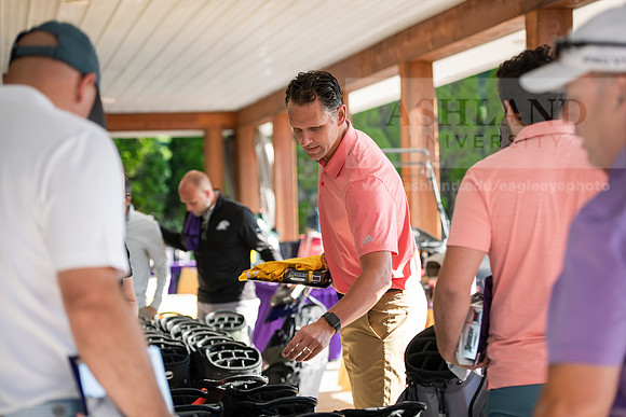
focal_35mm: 85
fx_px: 1478
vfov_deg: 16.1
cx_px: 313
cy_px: 208
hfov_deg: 23.9
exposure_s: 1/320
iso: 200
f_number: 3.2
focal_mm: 85
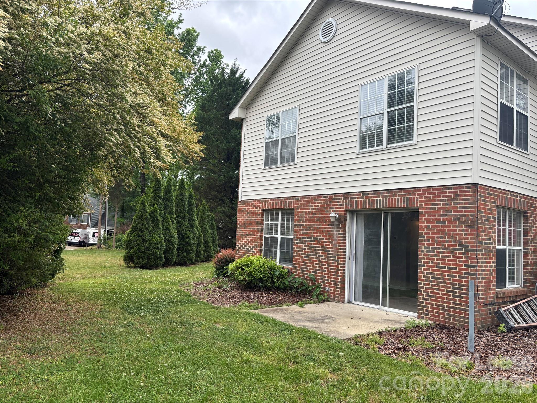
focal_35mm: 26
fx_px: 403
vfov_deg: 53.1
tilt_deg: +4.4
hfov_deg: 67.3
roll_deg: -3.3
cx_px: 268
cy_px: 202
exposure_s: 1/670
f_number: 1.6
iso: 50
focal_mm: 5.96
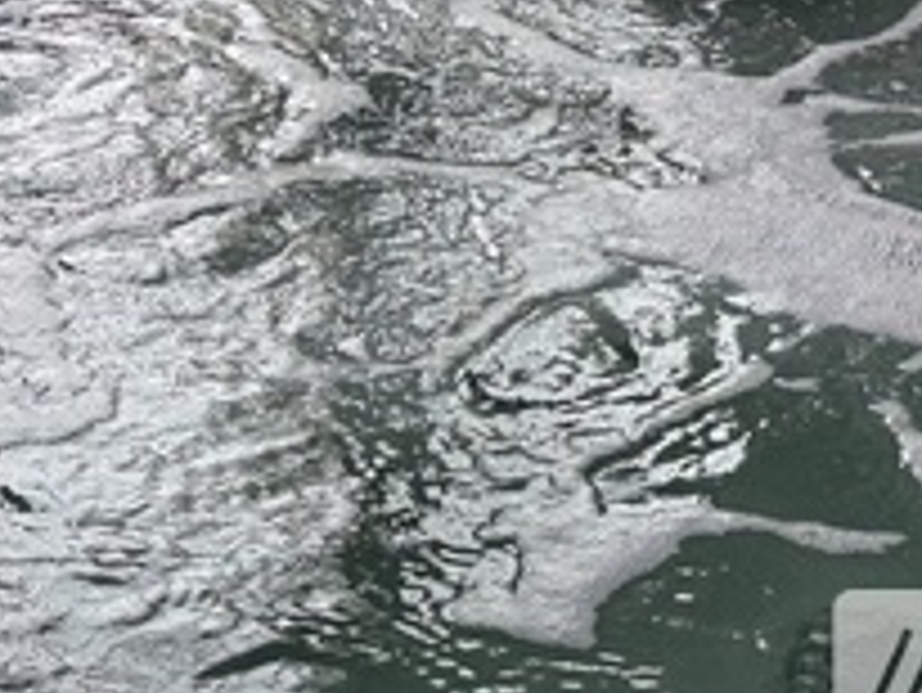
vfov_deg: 17.1
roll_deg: +2.9
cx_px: 61
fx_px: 2079
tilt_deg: -6.5
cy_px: -356
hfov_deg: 24.2
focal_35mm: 78
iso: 64
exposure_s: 1/287
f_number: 1.78
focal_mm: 6.76
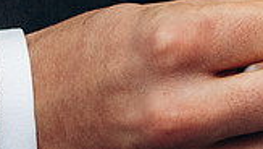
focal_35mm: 297
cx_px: 390
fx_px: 2073
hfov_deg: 7.1
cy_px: 52
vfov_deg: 4.1
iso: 400
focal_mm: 35
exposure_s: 1/125
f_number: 2.5
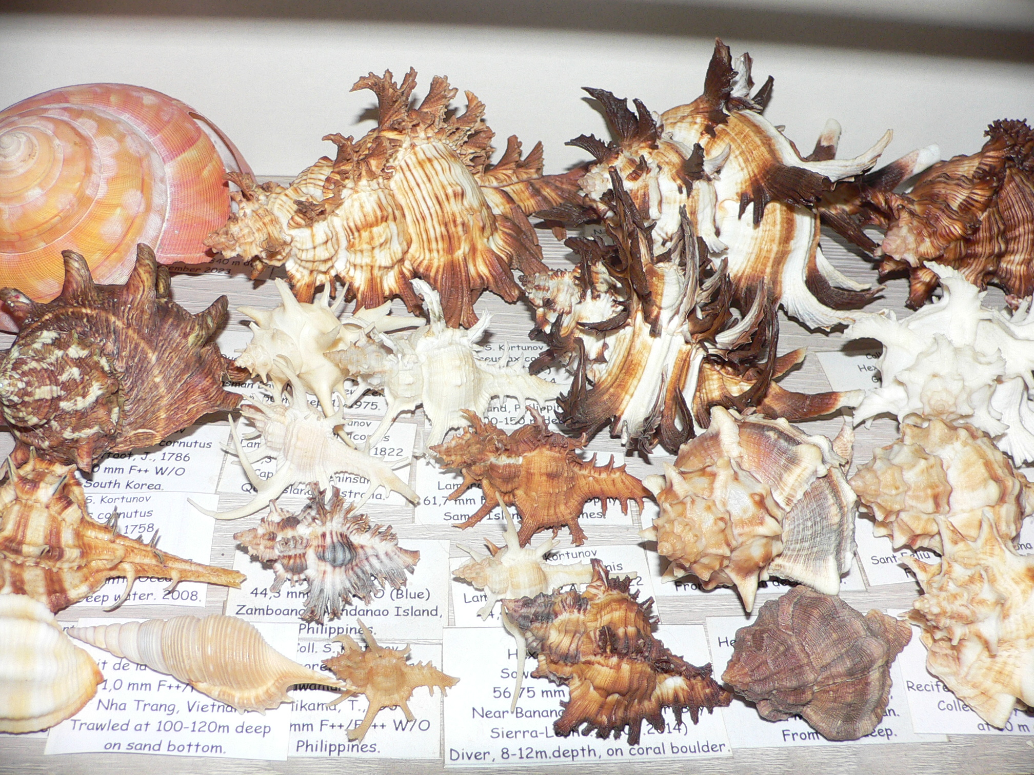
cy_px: 388
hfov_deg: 52.6
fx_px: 1045
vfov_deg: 40.7
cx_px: 517
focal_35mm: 35
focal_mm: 4.6
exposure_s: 1/60
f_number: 2.8
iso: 100
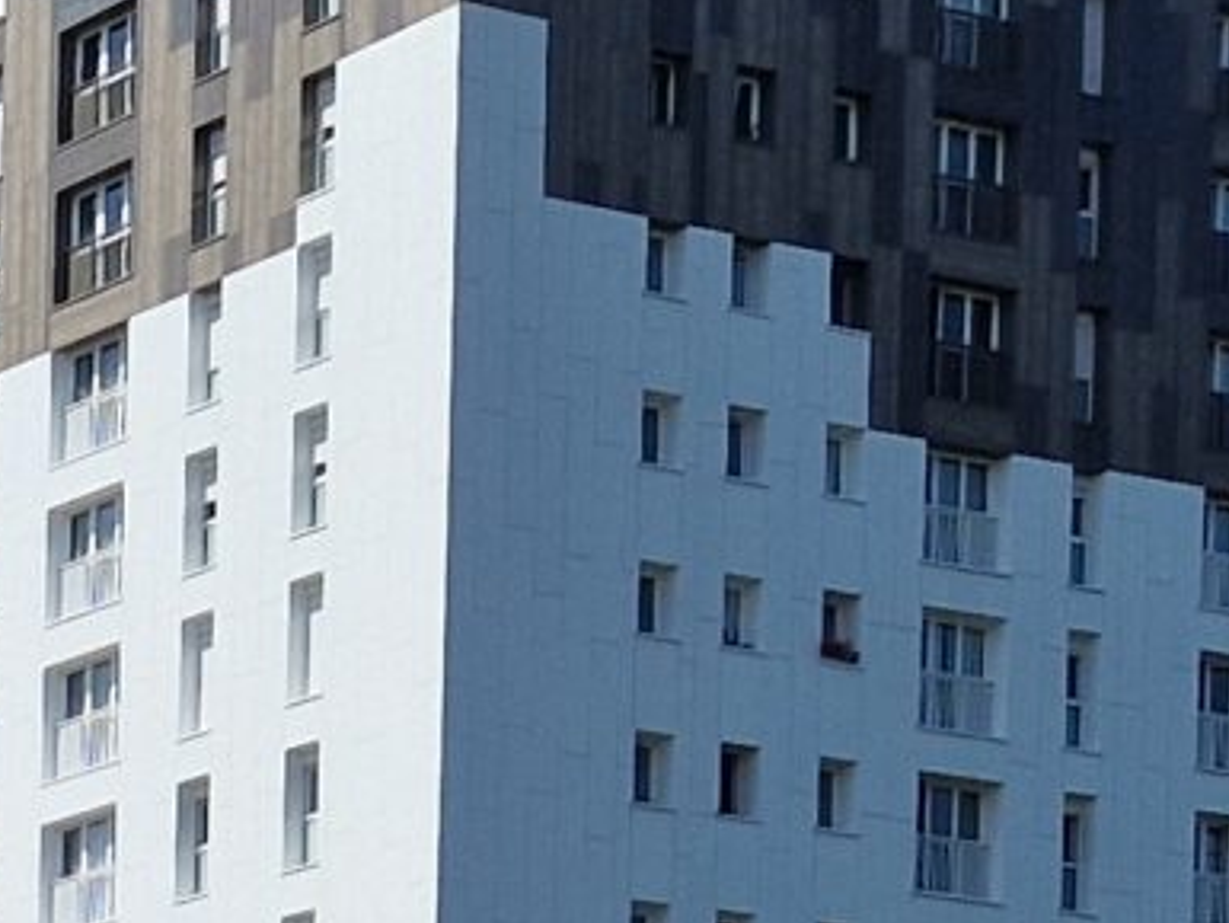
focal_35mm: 153
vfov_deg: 8.9
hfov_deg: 11.5
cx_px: -1325
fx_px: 5434
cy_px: 2159
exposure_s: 1/21739
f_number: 1.8
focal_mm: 5.4
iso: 50
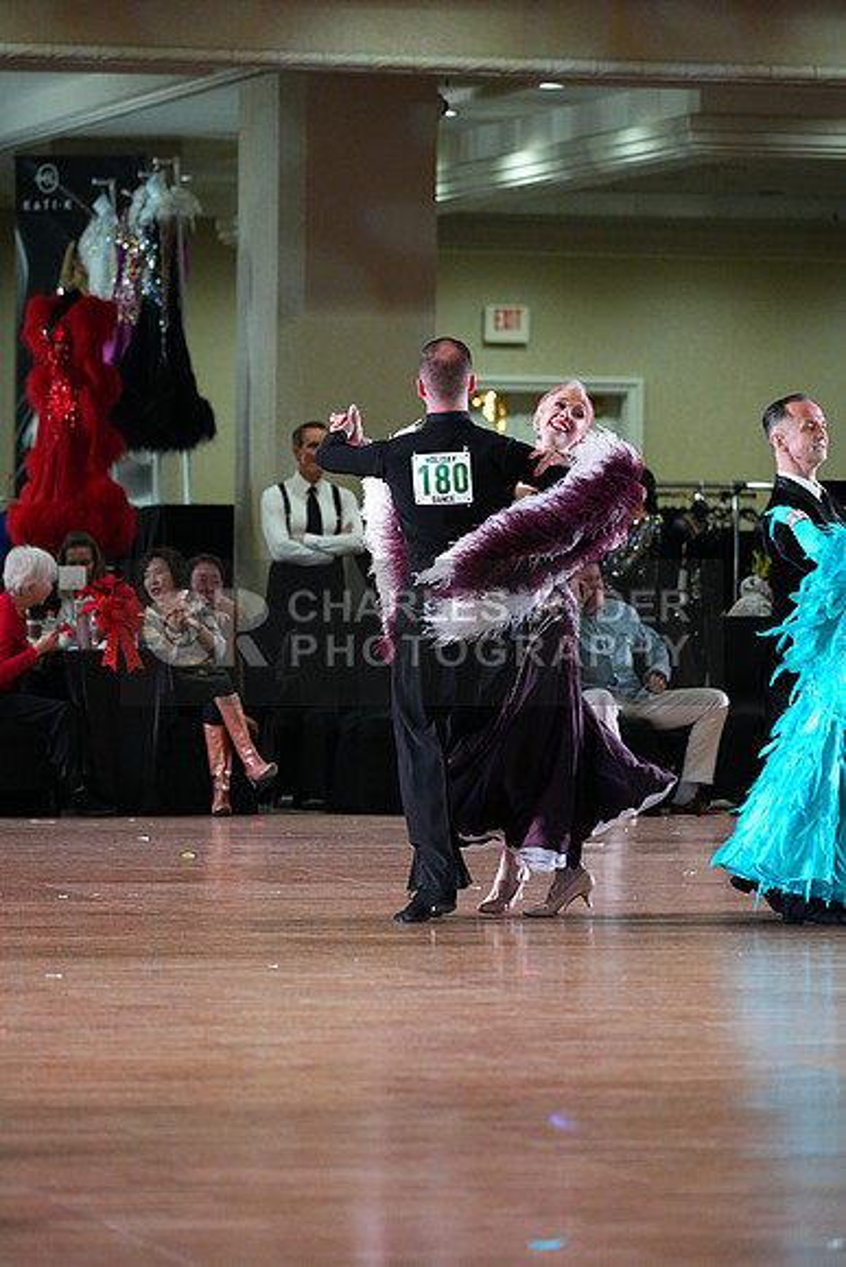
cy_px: 634
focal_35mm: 200
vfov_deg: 10.3
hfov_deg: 6.9
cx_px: 423
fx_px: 7045
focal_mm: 200
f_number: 4.5
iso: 6400
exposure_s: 1/400
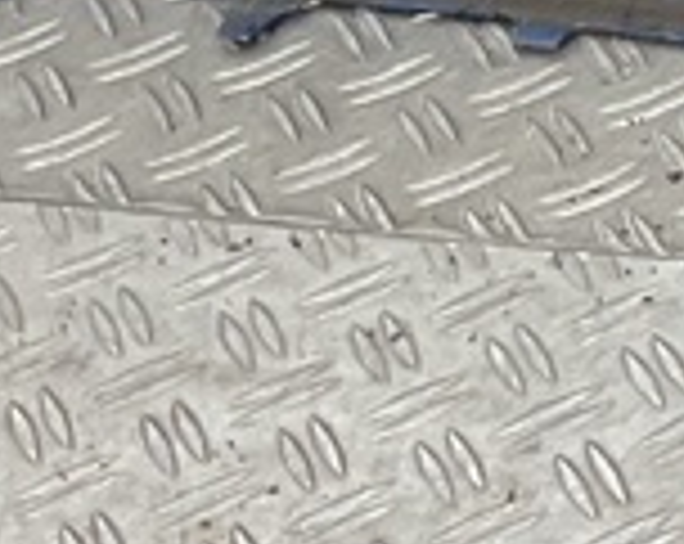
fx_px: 3799
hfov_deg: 8.9
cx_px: 1863
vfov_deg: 8.1
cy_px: -202
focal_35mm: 188
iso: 25
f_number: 1.8
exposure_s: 1/120
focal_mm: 3
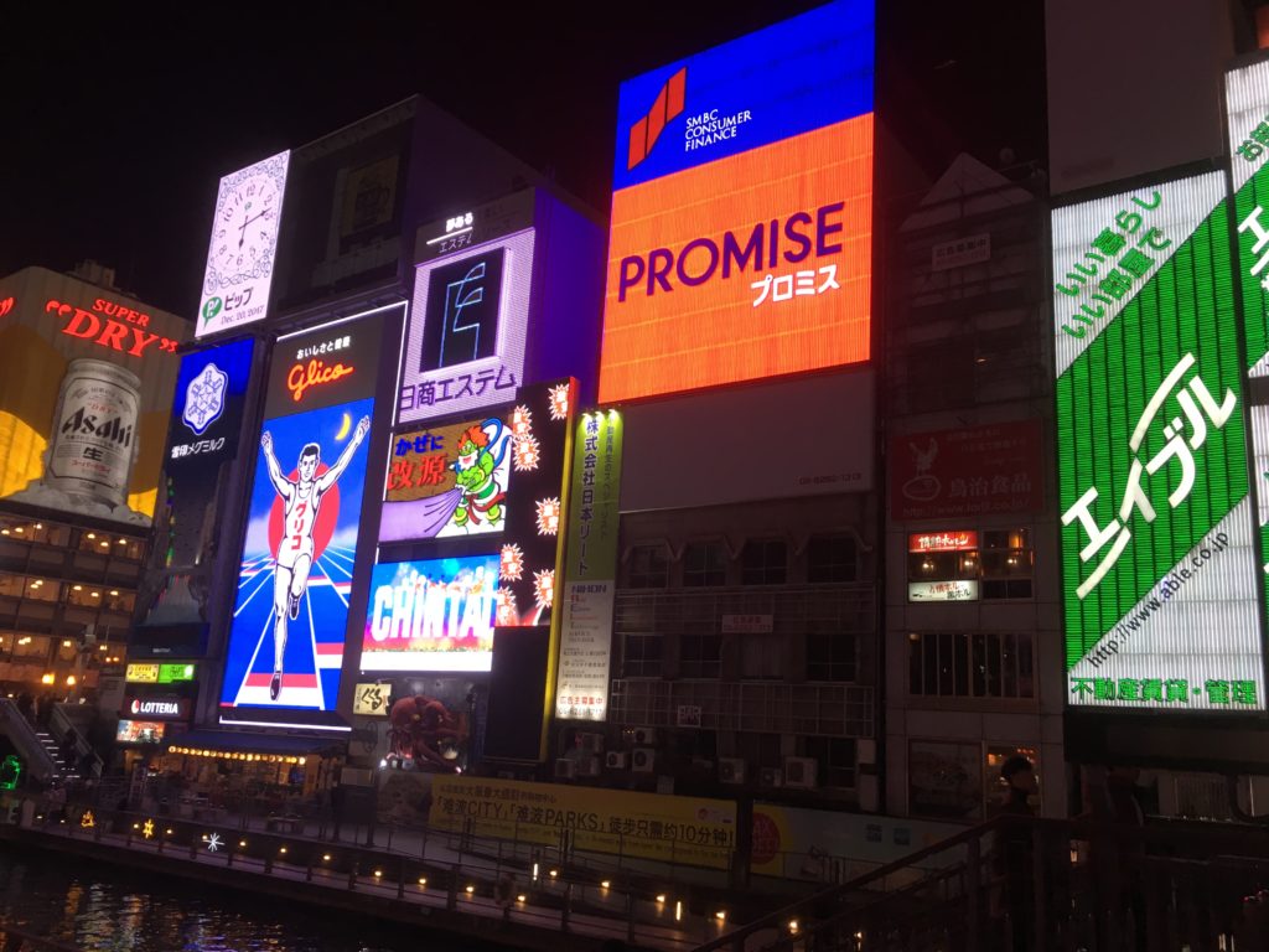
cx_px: 634
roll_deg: -3.4
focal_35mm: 29
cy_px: 476
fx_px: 1063
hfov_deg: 61.7
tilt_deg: +12.6
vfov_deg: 48.2
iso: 25
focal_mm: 4.15
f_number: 2.2
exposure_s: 1/30
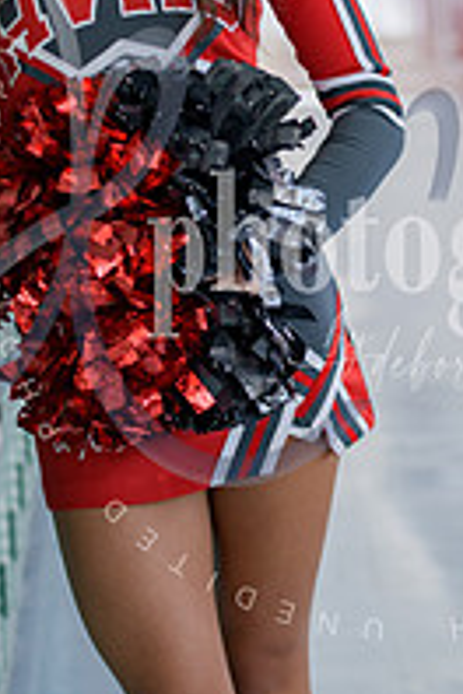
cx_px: 347
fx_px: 3067
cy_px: 189
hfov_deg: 8.6
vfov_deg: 12.9
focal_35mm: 159
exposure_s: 1/125
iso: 250
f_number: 2.8
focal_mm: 70
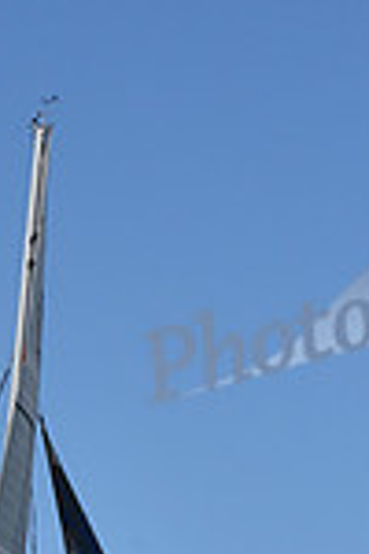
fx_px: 4151
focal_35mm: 270
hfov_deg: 5.1
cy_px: 894
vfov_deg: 7.5
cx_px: -46
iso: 250
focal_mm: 70
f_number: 10
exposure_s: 1/1000
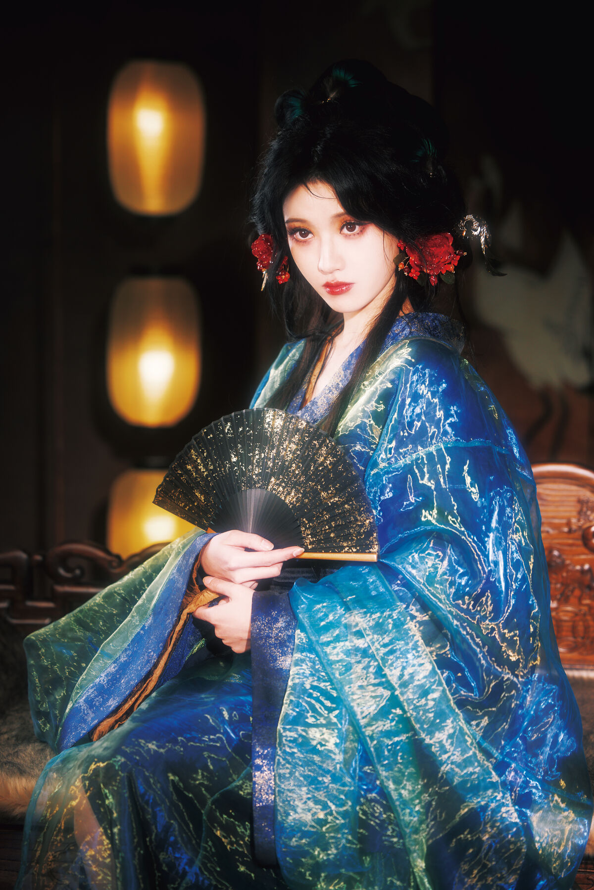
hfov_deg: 12.0
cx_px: 297
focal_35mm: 114
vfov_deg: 17.9
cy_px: 445
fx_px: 2820
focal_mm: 115
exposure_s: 1/100
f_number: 3.2
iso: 250
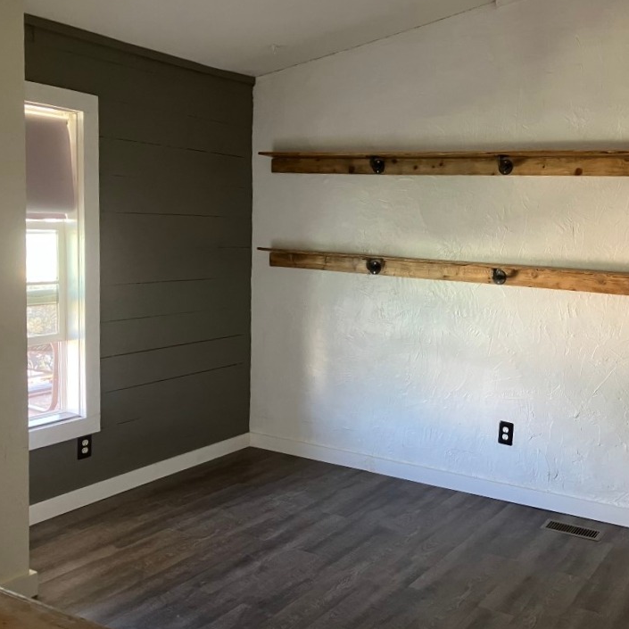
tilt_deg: -5.6
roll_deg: -3.7
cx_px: 426
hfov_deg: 47.5
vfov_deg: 48.5
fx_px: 699
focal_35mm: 34
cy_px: 314
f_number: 1.8
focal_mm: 3.99
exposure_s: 1/60
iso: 200
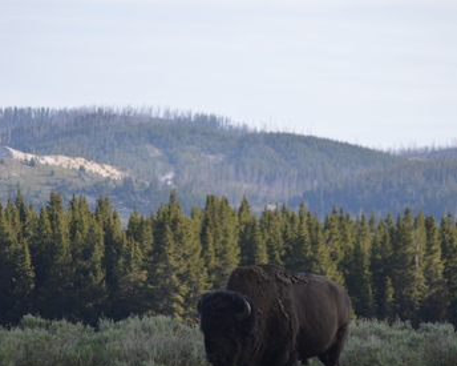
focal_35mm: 362
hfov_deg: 5.3
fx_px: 4895
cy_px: 174
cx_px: 228
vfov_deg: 4.3
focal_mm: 170
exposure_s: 1/125
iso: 100
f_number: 5
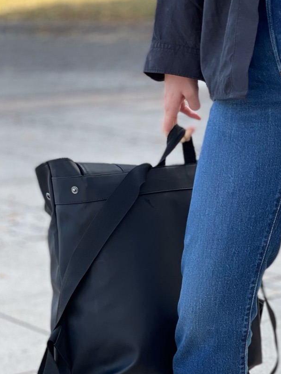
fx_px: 1439
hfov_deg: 11.0
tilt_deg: -12.5
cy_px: 257
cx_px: 305
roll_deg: +1.9
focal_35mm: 133
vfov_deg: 14.8
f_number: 2
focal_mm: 6
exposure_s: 1/188
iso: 25
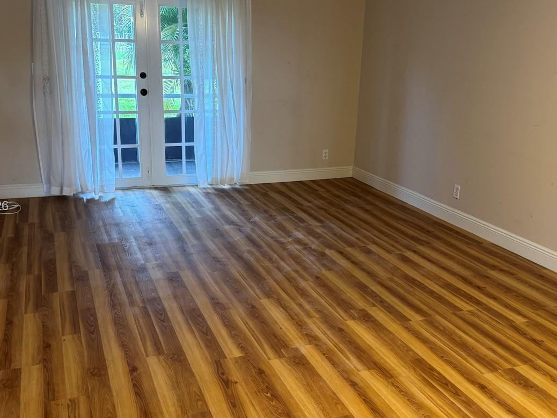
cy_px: 207
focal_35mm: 37
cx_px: 271
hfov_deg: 50.1
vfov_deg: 38.7
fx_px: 595
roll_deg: -2.0
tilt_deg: -17.3
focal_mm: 6.76
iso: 320
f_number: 1.78
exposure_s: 1/60
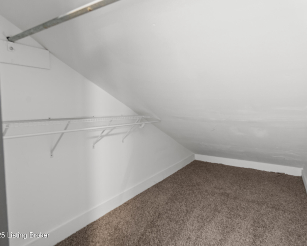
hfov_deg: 77.2
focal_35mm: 21
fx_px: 191
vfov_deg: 65.6
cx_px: 174
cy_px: 119
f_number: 9
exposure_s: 25
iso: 400
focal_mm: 12
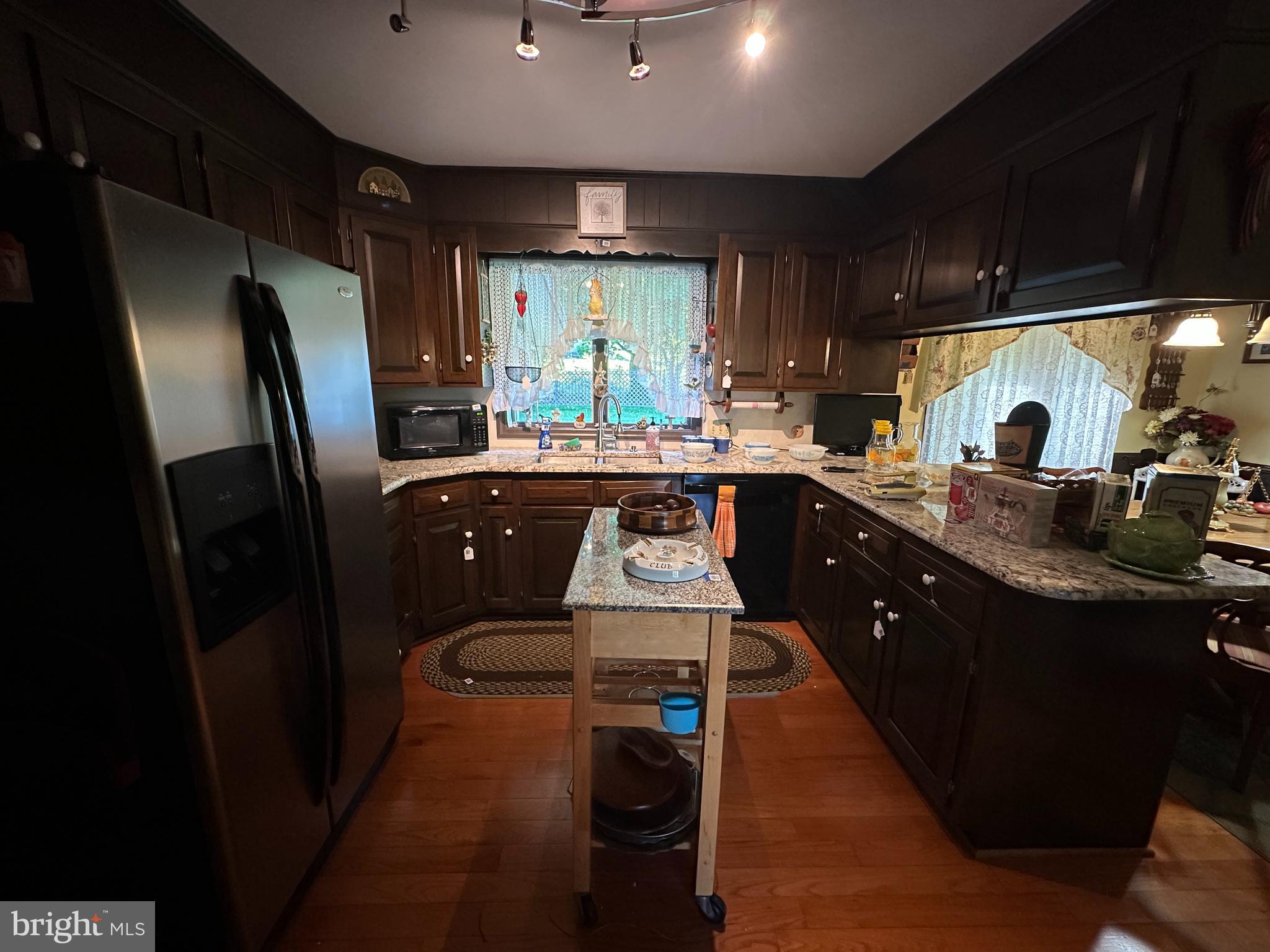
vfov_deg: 85.7
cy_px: 476
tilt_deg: -11.0
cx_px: 635
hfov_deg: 102.1
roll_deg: -1.2
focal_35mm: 14
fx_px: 514
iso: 500
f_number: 2.2
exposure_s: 1/60
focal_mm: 2.22
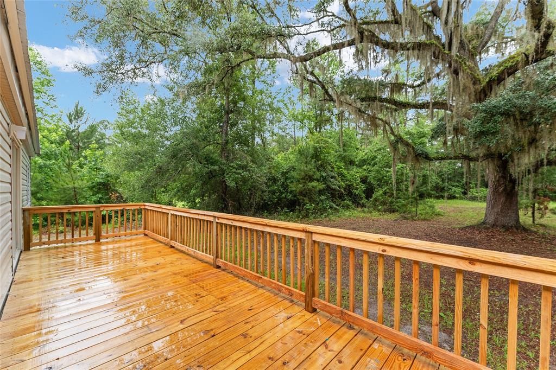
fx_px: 216
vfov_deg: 81.2
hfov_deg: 104.3
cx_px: 278
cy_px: 185
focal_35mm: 14
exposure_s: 1/125
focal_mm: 14
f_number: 7.1
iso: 400
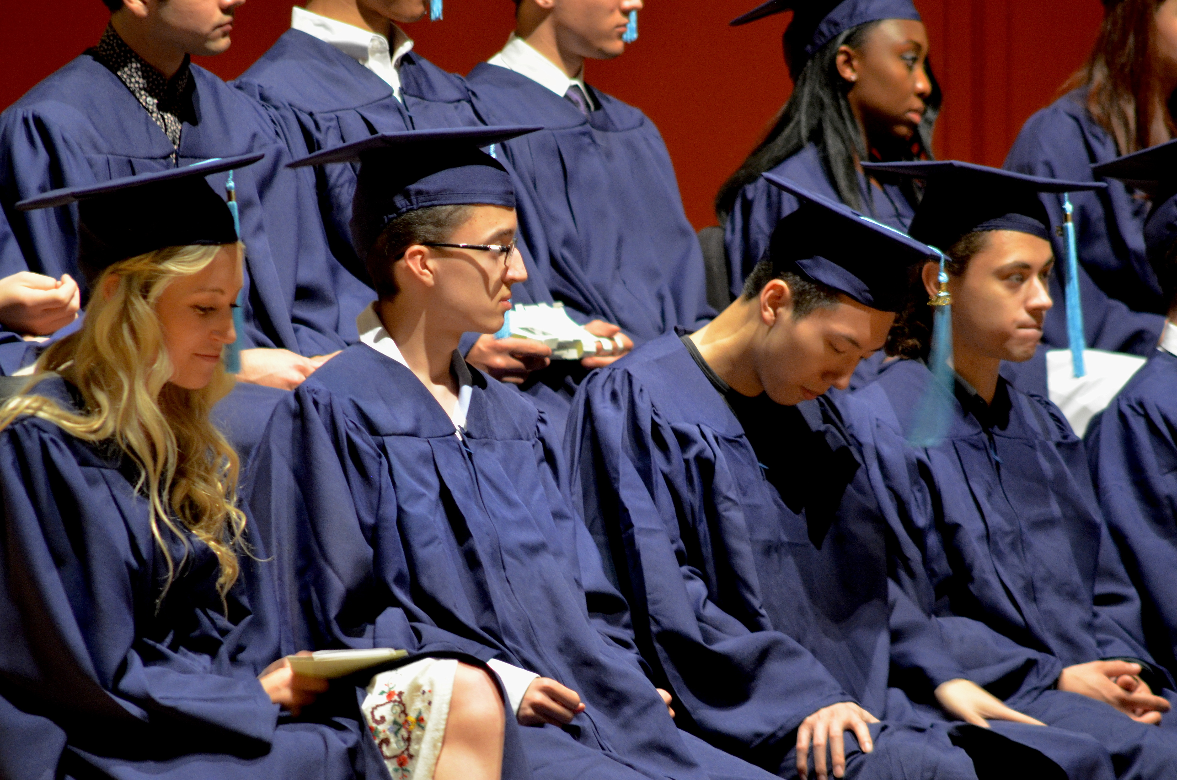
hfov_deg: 6.9
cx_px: 588
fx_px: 9788
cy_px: 390
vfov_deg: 4.6
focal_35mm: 300
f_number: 5.6
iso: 1600
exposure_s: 1/10
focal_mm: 200
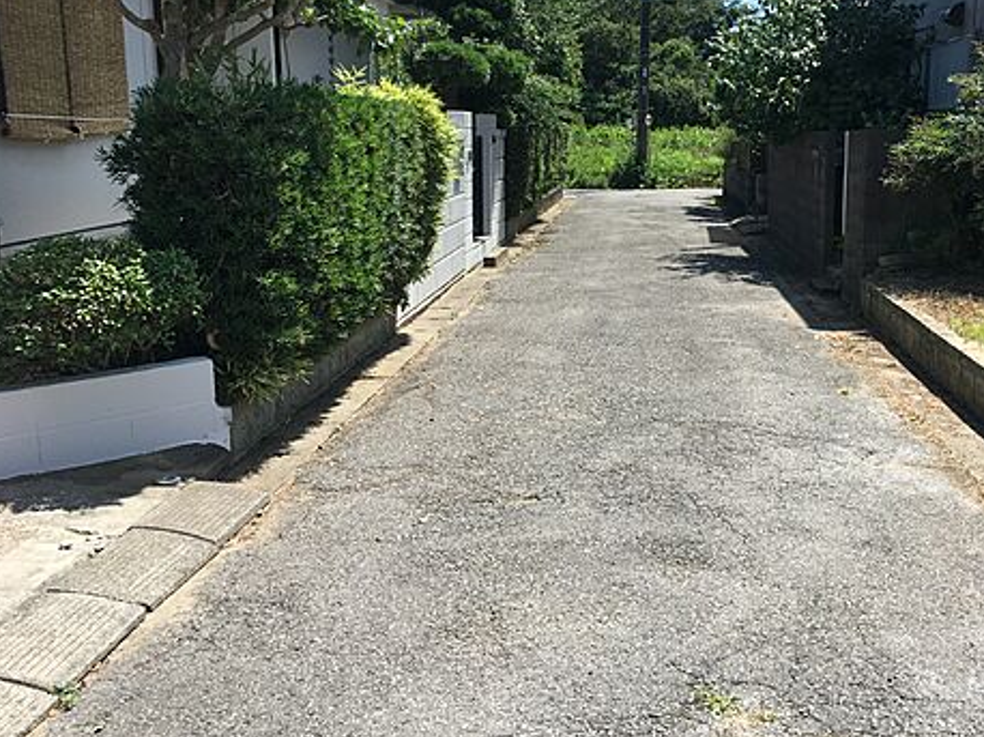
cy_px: 320
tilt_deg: -10.6
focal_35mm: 38
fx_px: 1080
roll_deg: +0.5
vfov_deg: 37.6
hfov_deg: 48.4
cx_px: 632
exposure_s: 1/874
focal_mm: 4.15
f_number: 2.2
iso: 25
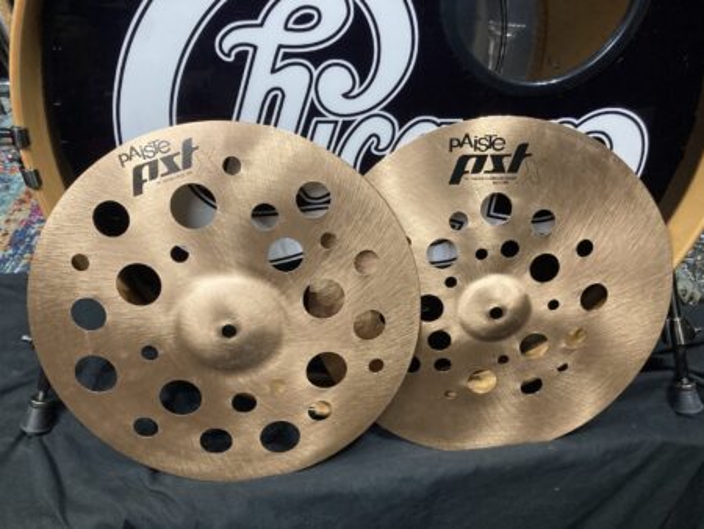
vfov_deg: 49.8
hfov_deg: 63.4
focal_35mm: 28
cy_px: 264
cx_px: 352
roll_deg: -1.7
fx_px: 570
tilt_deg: -31.4
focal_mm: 3.99
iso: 200
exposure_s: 1/60
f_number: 1.8
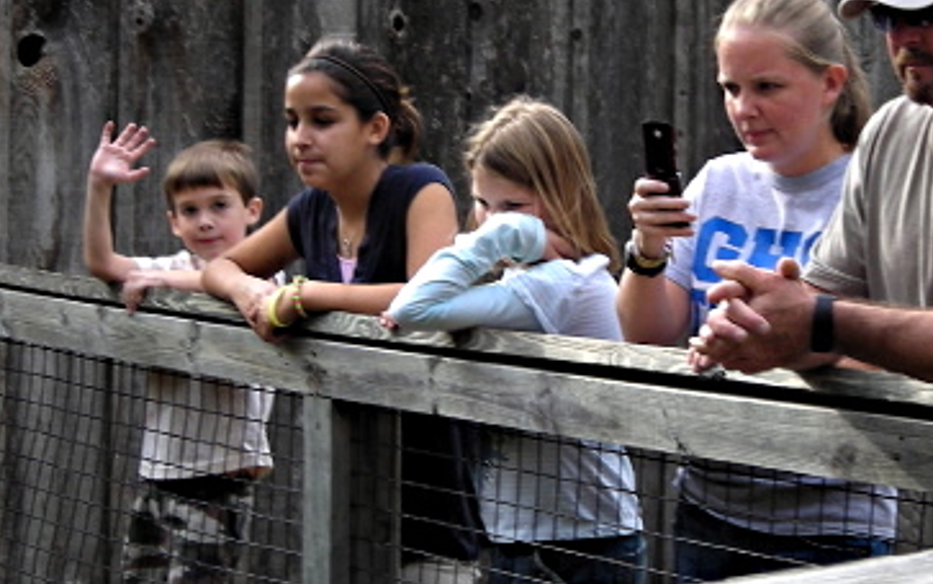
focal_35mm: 144
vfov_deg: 9.1
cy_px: 273
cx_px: 553
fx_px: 3662
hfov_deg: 14.5
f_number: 4.2
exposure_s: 1/118
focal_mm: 12.7
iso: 50
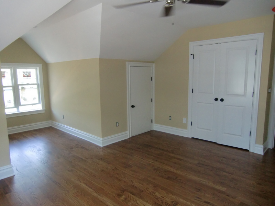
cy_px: 103
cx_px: 138
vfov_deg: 56.8
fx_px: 191
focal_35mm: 24
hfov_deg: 71.6
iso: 320
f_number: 3.2
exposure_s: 1/60
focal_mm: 4.3
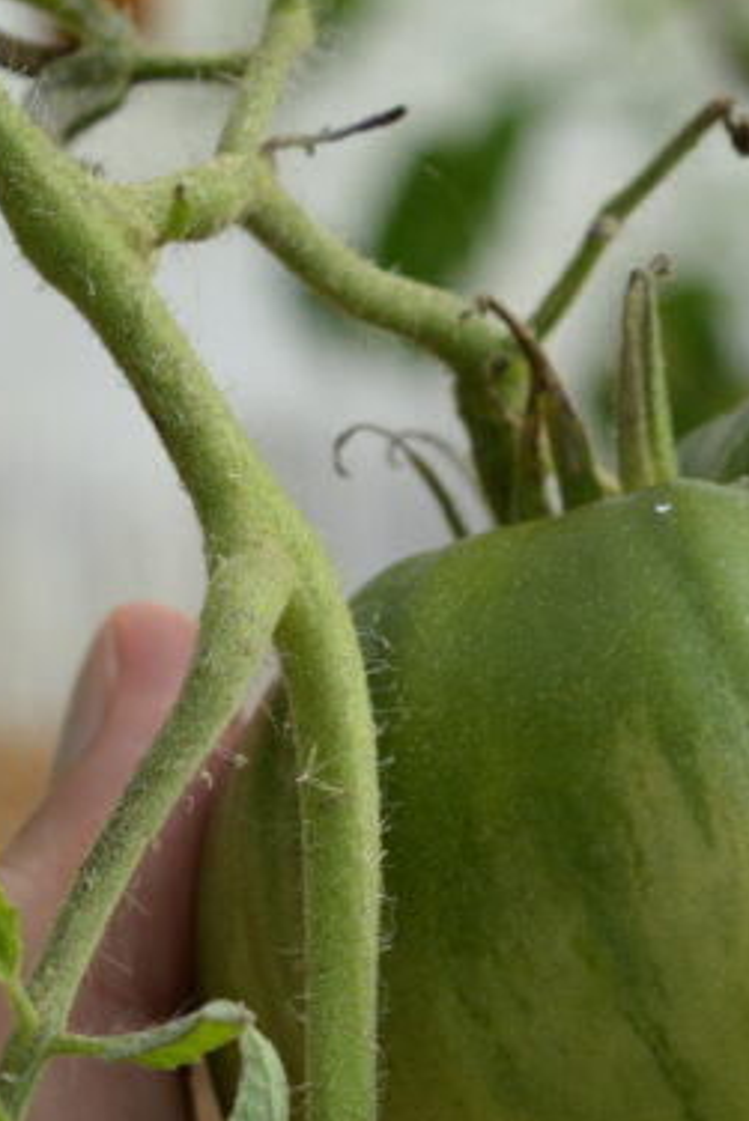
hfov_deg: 6.9
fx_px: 6111
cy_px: 976
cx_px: 964
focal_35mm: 196
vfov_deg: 10.4
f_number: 7.1
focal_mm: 48
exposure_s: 1/200
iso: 100
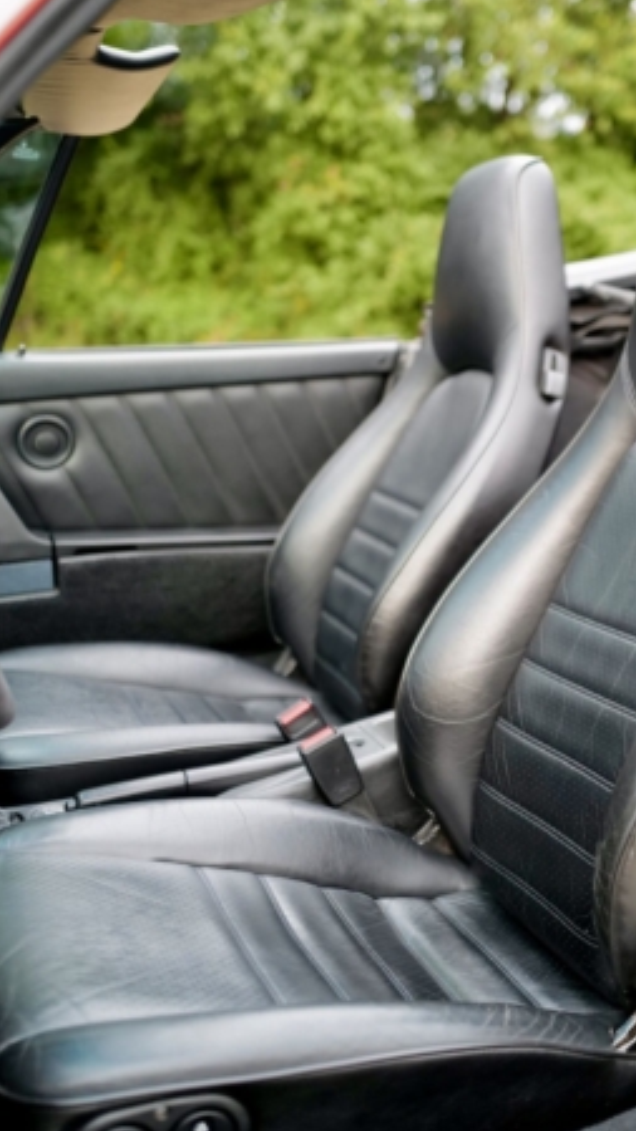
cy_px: 509
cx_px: 471
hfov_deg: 25.7
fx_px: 1380
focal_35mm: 46
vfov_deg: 44.5
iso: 500
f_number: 1.7
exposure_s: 1/50
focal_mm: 28
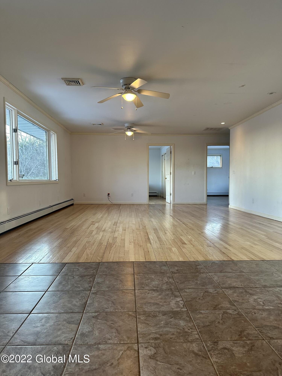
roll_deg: +0.1
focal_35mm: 24
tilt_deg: -2.0
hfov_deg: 56.8
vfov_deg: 71.6
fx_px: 261
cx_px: 141
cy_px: 188
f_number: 1.78
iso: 200
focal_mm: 6.86
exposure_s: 1/120
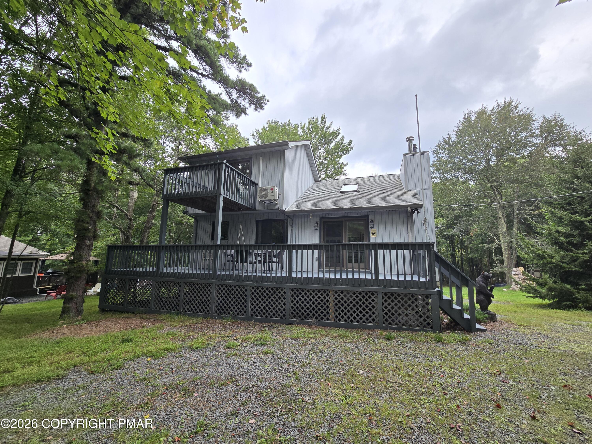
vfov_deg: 89.9
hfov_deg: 106.2
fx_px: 222
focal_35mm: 13
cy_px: 222
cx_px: 296
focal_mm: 2.2
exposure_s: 1/339
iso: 50
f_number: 2.2
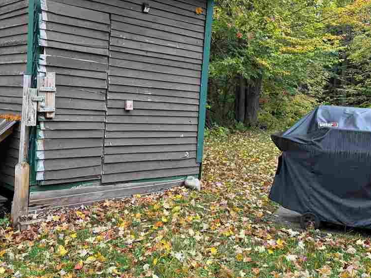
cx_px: 156
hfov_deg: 45.6
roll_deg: -3.4
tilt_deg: -3.6
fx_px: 439
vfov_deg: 35.0
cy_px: 118
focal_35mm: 41
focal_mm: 6.76
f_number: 1.78
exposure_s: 1/110
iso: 200
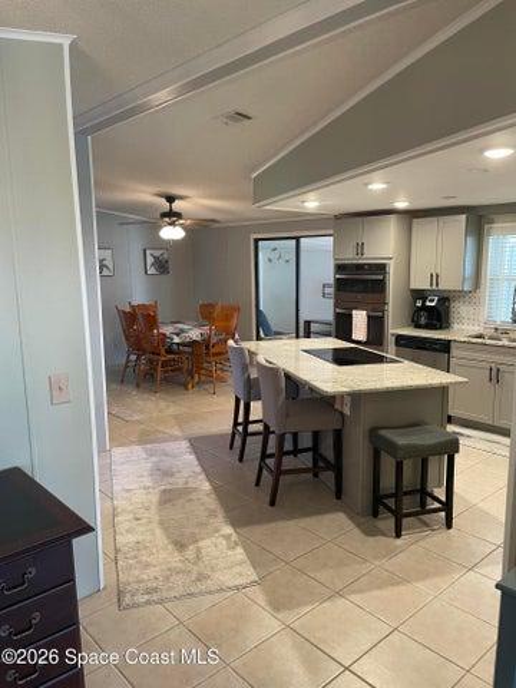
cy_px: 344
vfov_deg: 67.3
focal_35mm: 26
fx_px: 517
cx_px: 258
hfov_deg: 53.1
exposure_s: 1/60
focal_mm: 4.2
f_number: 1.6
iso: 160
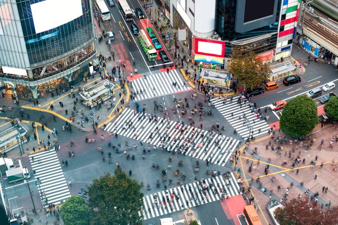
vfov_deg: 23.0
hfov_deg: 33.9
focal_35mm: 59
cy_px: 112
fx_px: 554
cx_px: 169
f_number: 8
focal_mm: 39
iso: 100
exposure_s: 1/2.5
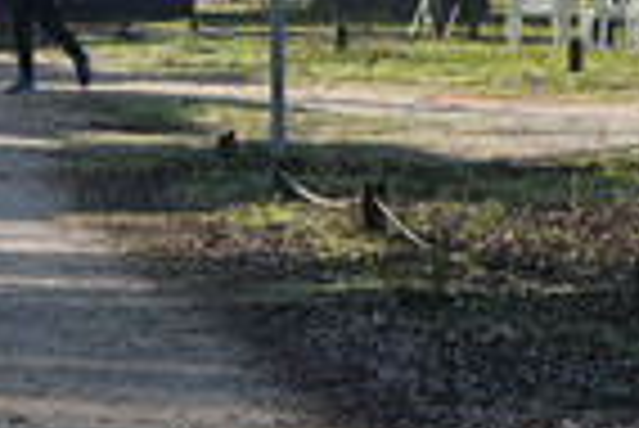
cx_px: 279
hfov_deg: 5.7
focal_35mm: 359
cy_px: -200
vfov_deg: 3.8
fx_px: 6379
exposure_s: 1/1600
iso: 400
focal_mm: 68
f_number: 5.6
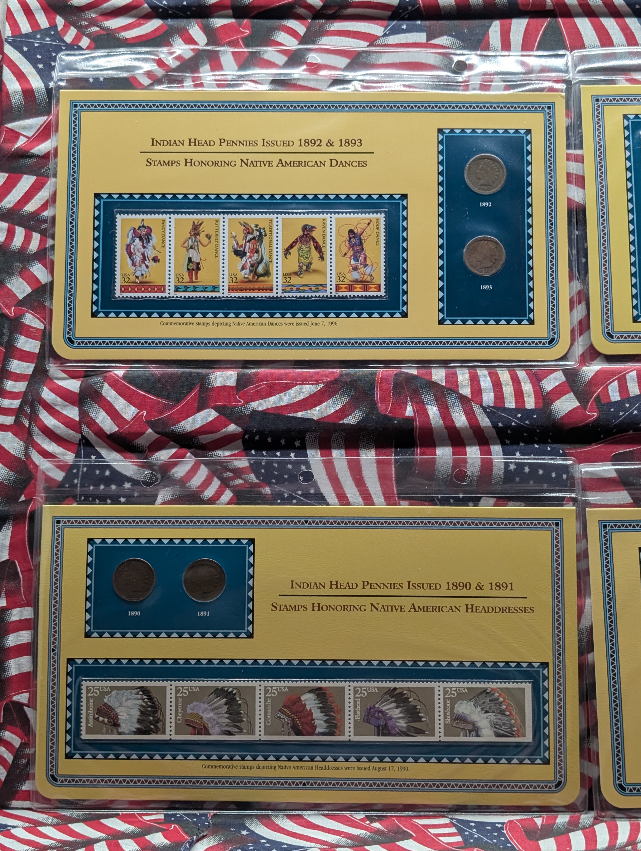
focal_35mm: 49
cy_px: 426
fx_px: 1207
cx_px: 320
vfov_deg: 38.9
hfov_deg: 29.7
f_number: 1.68
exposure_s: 1/689
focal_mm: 6.9
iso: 299
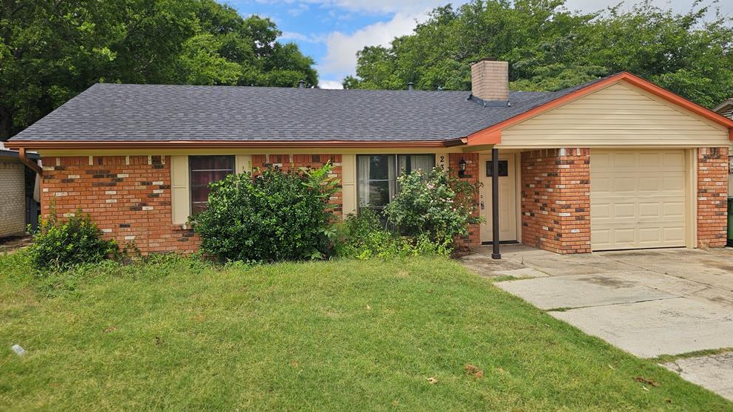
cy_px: 191
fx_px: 505
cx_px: 379
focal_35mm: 26
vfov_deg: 44.3
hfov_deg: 71.9
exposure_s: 1/1044
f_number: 1.7
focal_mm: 6.3
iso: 10
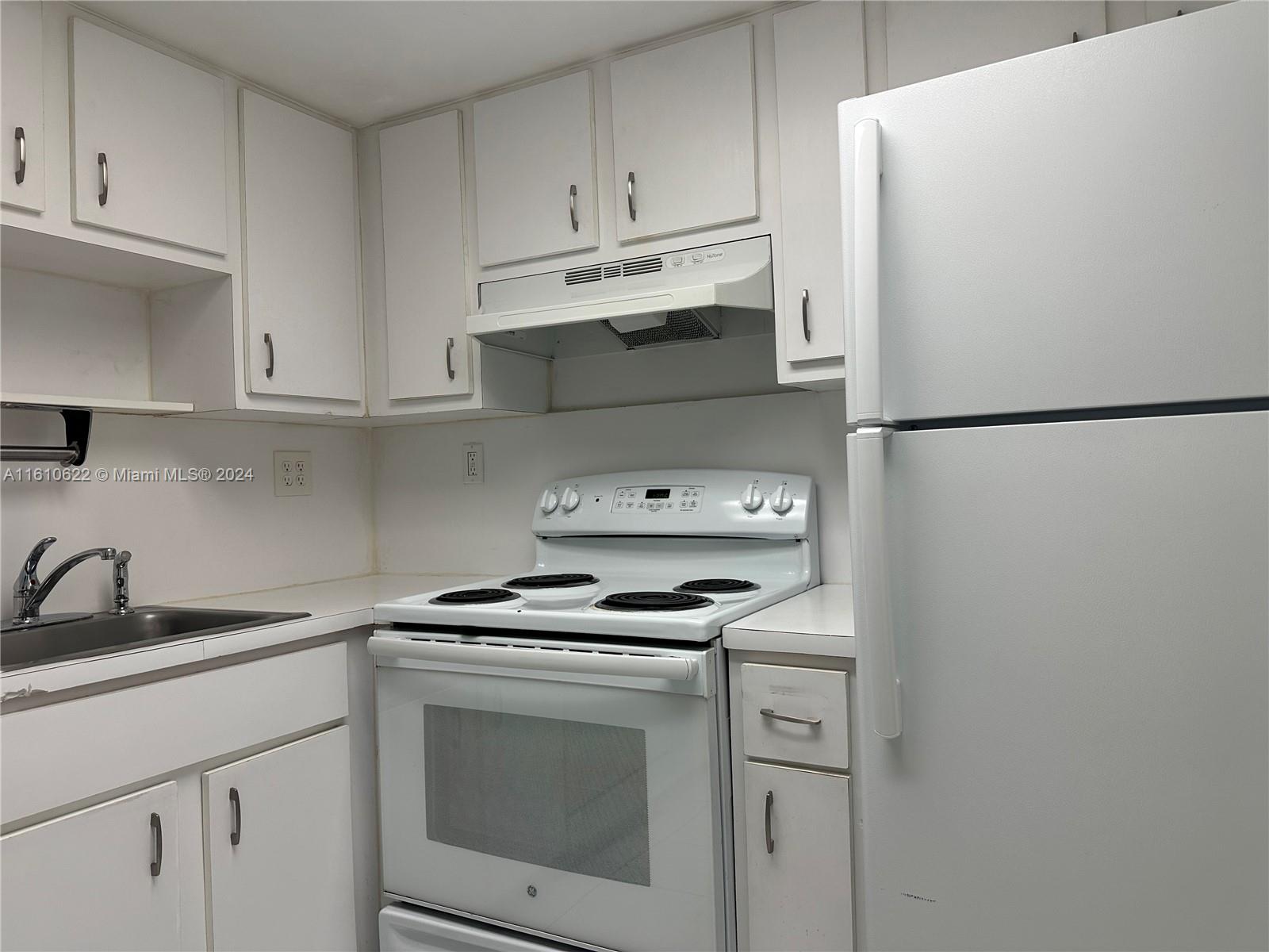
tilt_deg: +0.7
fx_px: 880
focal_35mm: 24
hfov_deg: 71.6
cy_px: 476
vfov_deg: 56.8
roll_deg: +1.7
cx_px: 634
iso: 100
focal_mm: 6.86
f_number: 1.78
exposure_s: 1/120
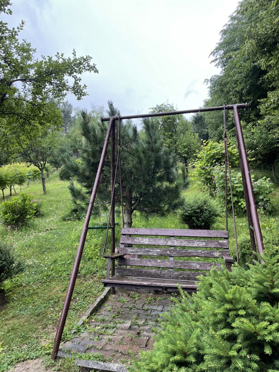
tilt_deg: +10.8
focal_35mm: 26
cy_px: 186
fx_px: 279
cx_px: 140
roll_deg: -1.3
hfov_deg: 53.1
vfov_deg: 67.3
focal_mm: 4.2
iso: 32
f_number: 1.6
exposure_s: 1/270
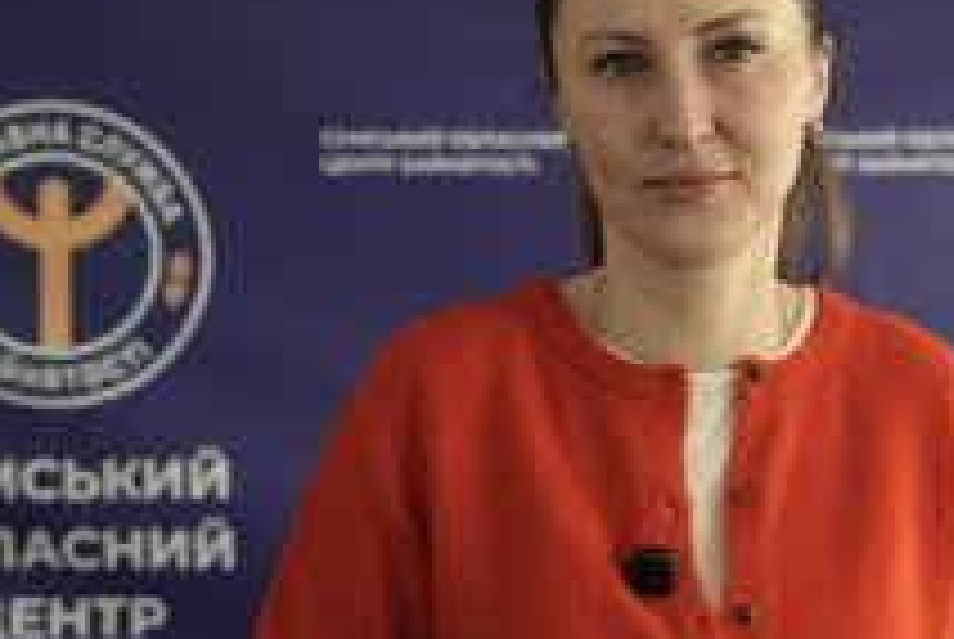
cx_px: 716
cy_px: 389
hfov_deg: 24.2
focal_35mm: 83
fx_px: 2203
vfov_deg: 16.5
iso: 800
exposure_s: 1/60
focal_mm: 44
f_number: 4
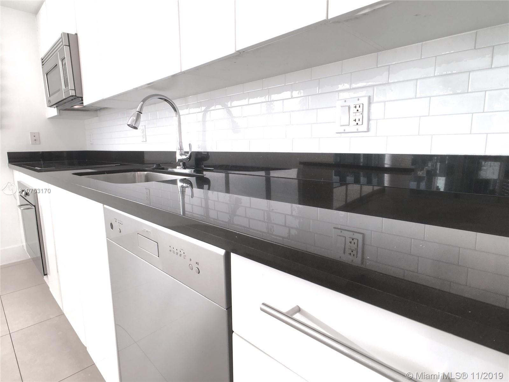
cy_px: 191
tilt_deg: -8.0
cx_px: 254
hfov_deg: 61.7
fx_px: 426
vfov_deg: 48.2
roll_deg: +0.0
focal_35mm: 29
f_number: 2.2
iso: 25
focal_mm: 4.15
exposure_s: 1/145
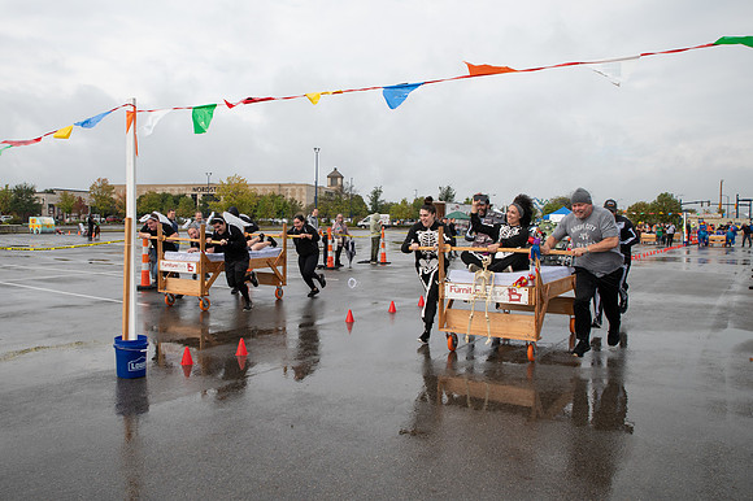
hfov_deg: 64.9
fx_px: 588
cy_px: 233
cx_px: 319
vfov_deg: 46.2
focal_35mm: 28
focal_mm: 24
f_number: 7.1
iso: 400
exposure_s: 1/500
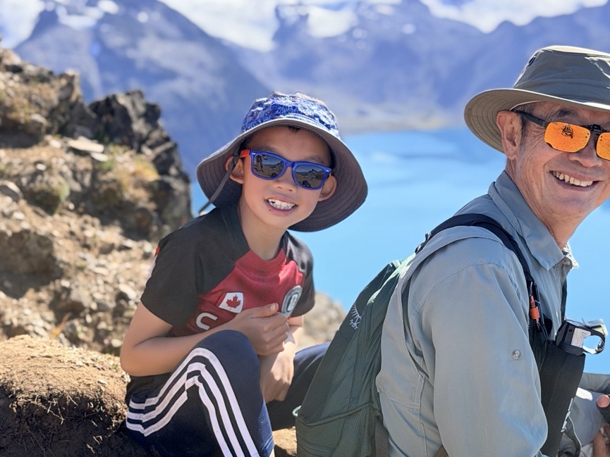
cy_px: 232
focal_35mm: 71
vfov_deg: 20.7
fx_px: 1251
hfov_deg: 27.3
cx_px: 377
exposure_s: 1/2865
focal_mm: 6.76
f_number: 1.78
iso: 80
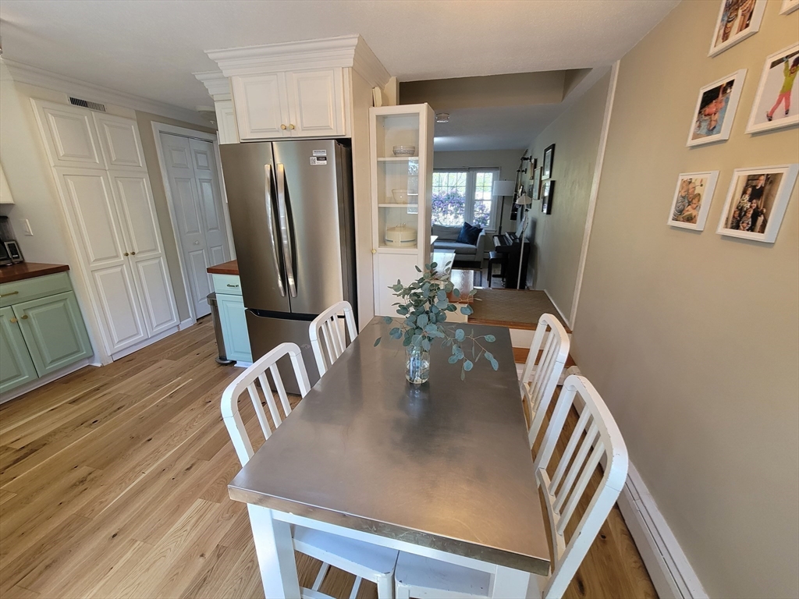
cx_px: 400
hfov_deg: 106.2
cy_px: 300
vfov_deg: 89.9
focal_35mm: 13
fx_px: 300
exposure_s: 1/60
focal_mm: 2.2
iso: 160
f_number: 2.2
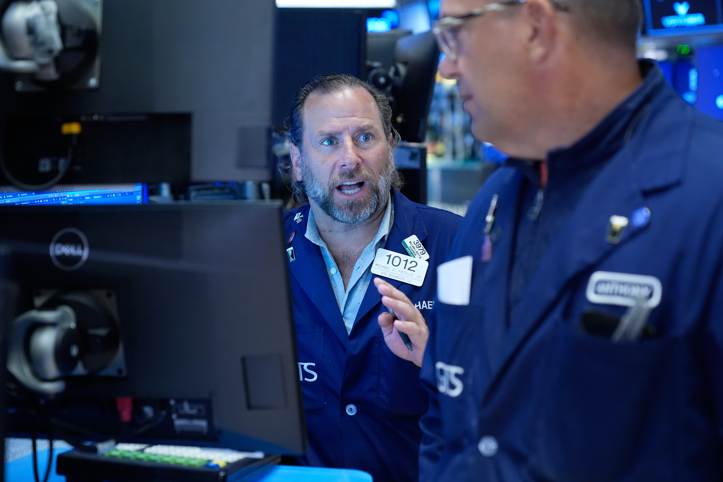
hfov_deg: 31.0
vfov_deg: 20.9
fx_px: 1305
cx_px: 362
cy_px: 241
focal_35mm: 65
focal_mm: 65
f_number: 2.8
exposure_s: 1/125
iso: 3200
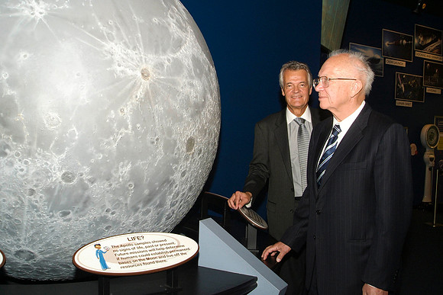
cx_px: 222
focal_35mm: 36
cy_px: 148
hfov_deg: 53.1
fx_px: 443
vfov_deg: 36.9
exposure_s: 1/60
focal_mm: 24
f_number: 9.5
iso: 800
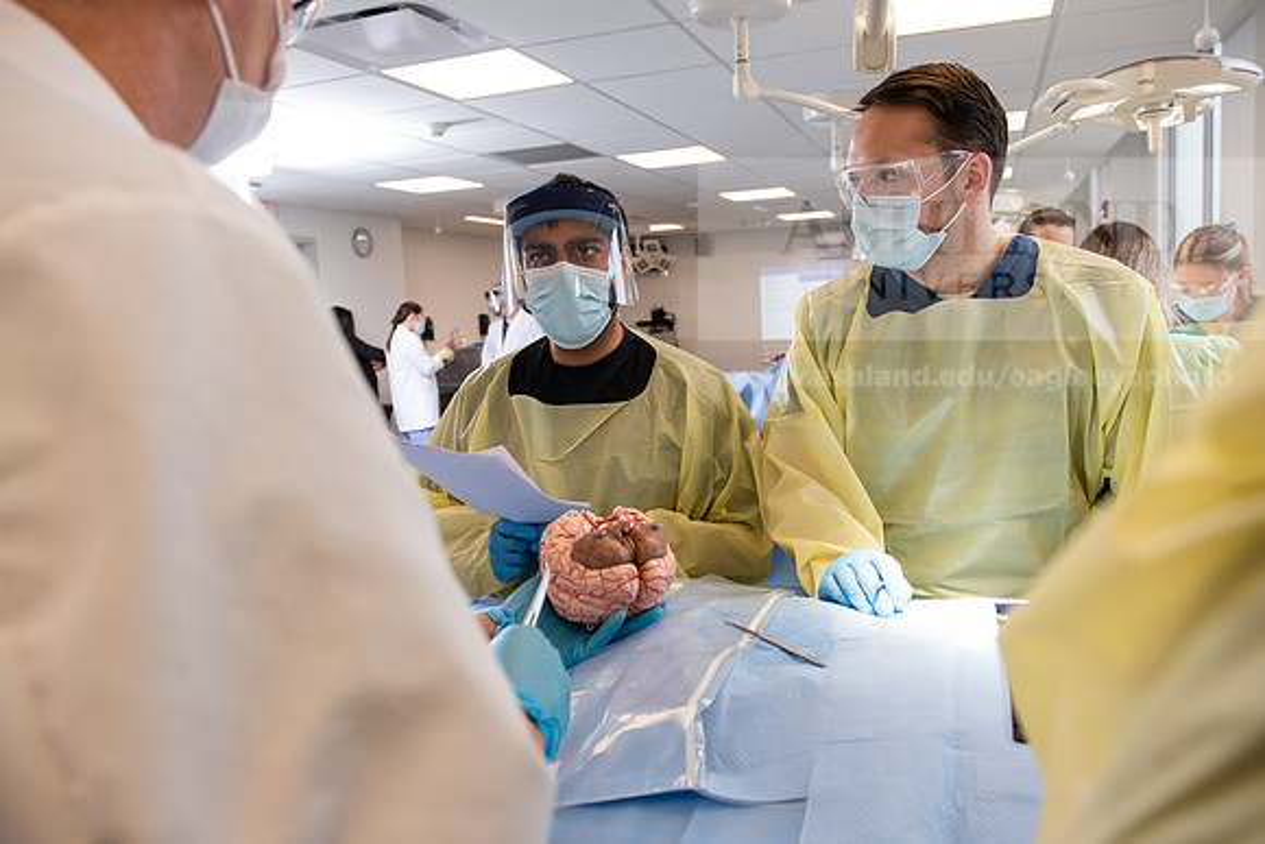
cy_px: 422
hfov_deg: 67.4
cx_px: 632
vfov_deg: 48.0
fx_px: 949
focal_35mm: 27
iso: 500
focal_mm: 27
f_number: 4.5
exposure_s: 1/200
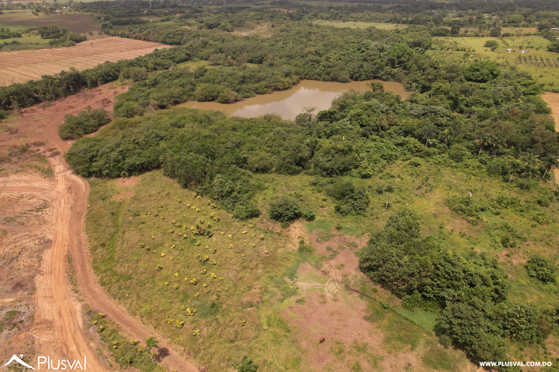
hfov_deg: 78.6
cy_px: 186
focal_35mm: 22
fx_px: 342
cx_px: 280
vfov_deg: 57.2
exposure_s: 1/50
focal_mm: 8.38
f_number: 2.8
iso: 100
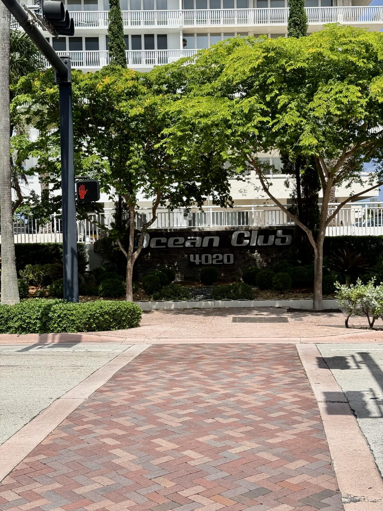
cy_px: 256
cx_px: 192
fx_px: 708
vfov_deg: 39.7
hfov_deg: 30.3
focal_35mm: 48
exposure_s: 1/6024
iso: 100
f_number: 1.78
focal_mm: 6.76
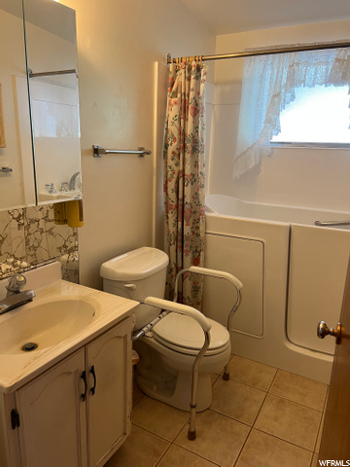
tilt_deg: -13.2
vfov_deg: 67.3
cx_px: 175
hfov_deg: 53.1
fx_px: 351
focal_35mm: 26
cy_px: 234
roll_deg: -1.0
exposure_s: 1/60
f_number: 1.5
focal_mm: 5.7
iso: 160
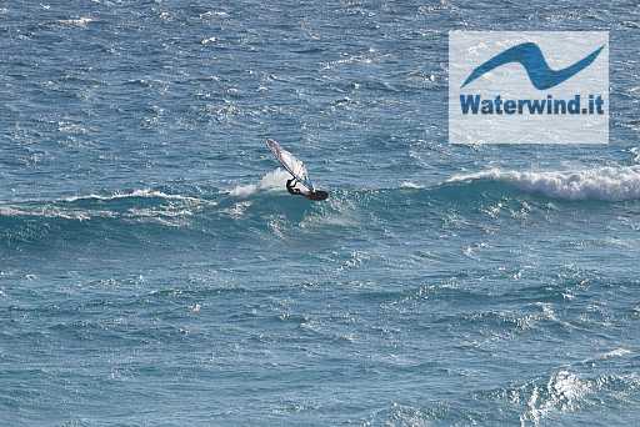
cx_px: 320
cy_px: 214
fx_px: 8004
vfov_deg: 3.1
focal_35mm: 450
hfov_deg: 4.6
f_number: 8
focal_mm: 300
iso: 200
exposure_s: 1/1000
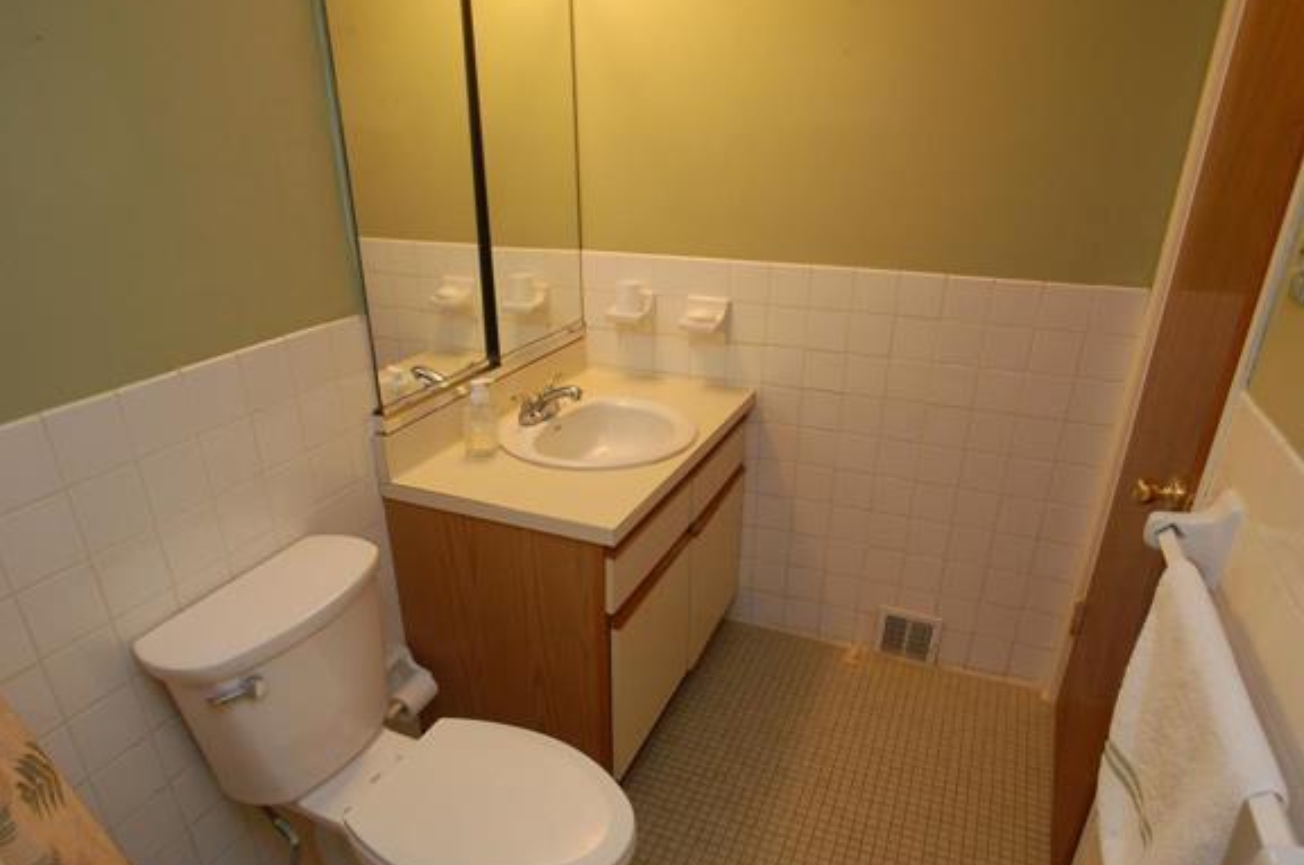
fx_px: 746
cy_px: 494
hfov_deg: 82.3
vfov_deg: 60.0
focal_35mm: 21
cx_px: 634
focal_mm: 11
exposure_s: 1/60
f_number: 4.5
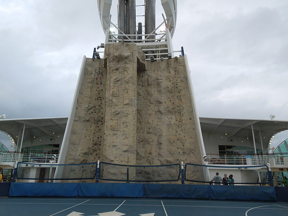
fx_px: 208
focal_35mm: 25
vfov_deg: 54.9
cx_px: 144
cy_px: 108
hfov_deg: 69.4
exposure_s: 1/60
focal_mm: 4.5
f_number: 3.3
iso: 100
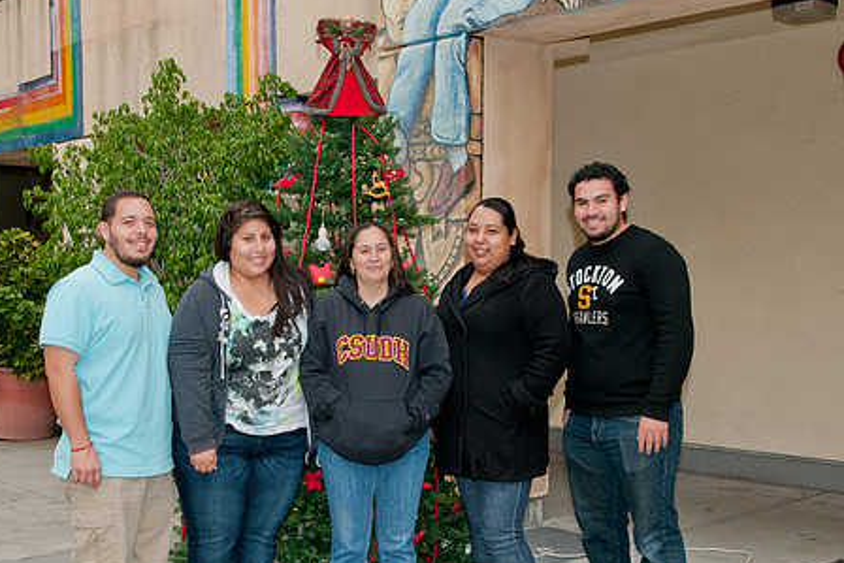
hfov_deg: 43.8
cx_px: 367
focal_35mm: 45
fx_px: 1047
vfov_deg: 30.0
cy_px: 349
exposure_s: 1/320
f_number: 7.1
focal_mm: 23
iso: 640
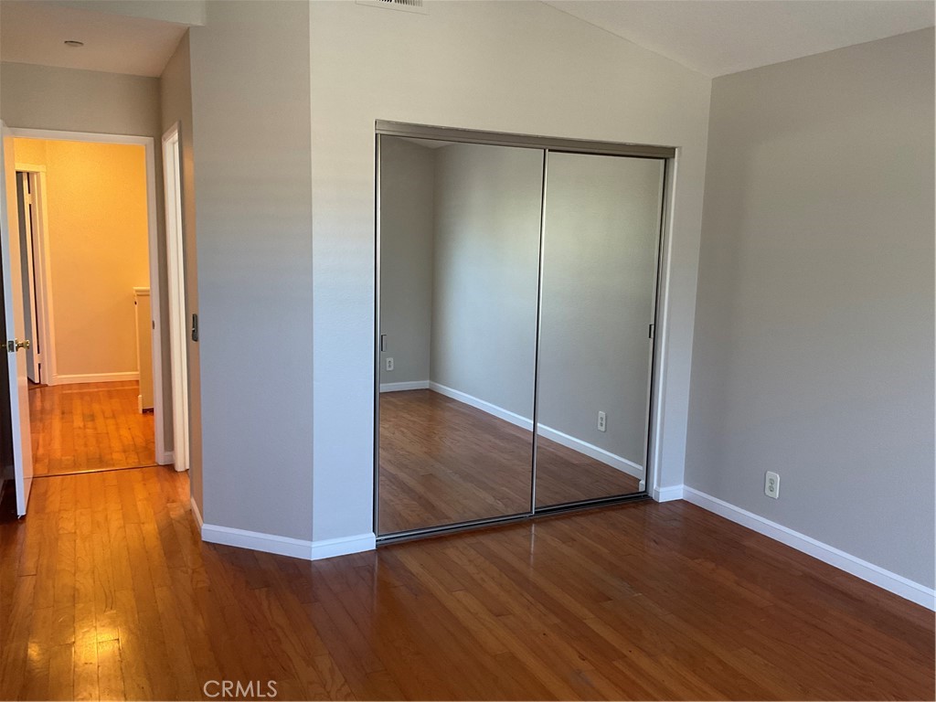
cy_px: 351
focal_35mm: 29
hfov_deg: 61.7
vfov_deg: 48.2
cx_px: 468
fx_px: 784
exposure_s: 1/60
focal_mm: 3
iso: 100
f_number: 1.8
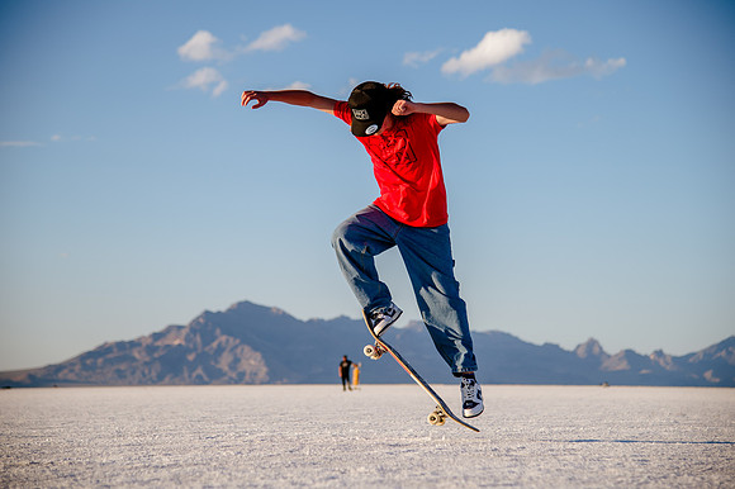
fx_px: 1709
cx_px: 368
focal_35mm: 84
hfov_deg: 24.3
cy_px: 237
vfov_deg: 16.3
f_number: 4
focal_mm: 78
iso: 200
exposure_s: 1/1250
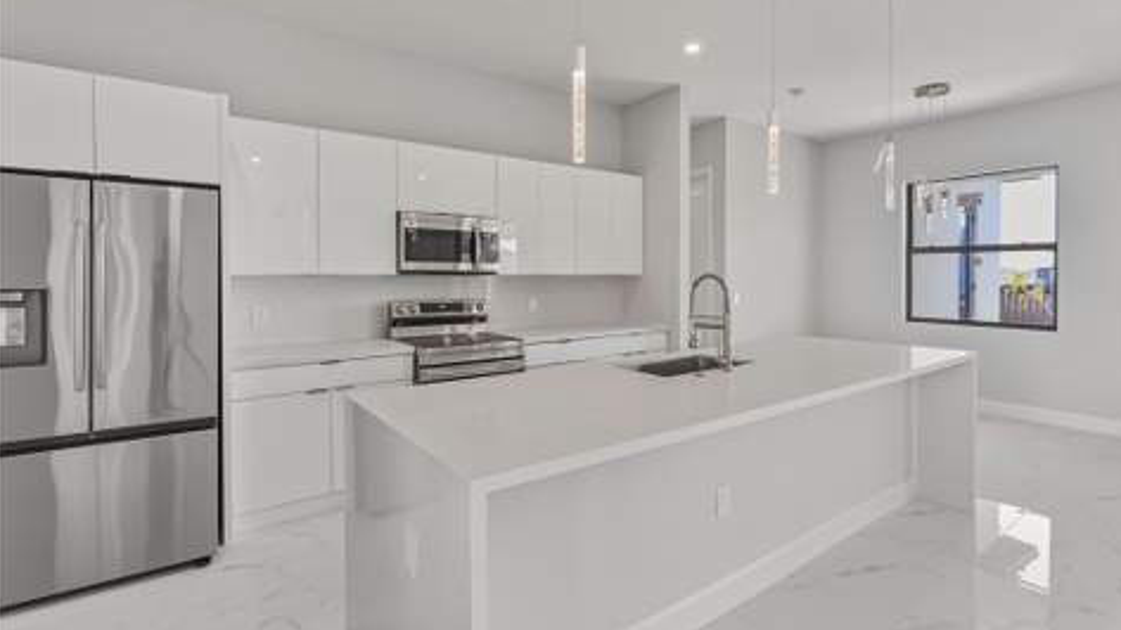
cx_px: 566
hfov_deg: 95.9
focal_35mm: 17
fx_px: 505
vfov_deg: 63.9
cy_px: 313
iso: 400
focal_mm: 16
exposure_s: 1/30
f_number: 9
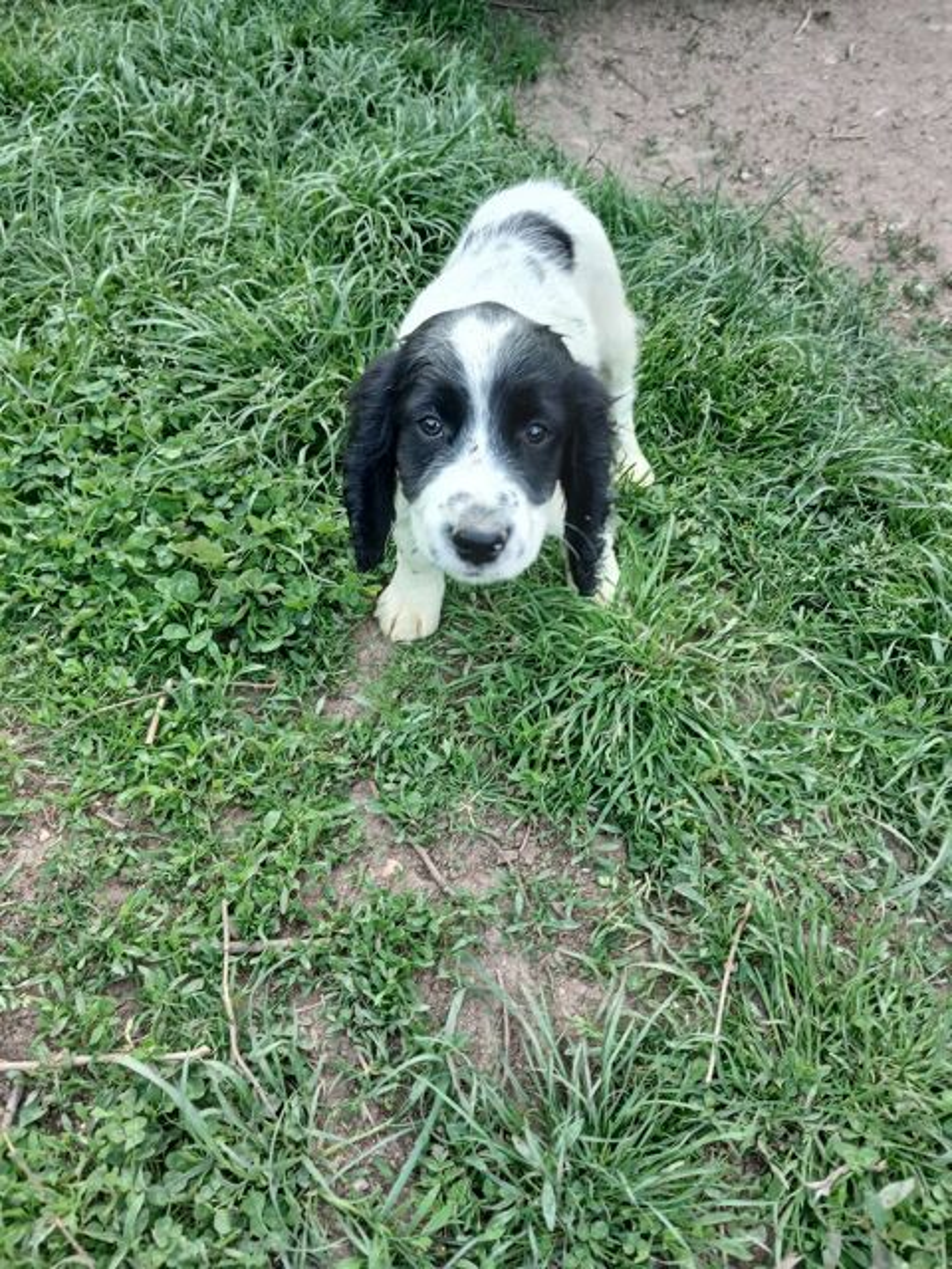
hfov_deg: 51.4
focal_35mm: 27
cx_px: 476
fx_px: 990
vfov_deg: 65.3
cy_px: 634
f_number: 1.8
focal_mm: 3.98
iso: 64
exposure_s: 1/50
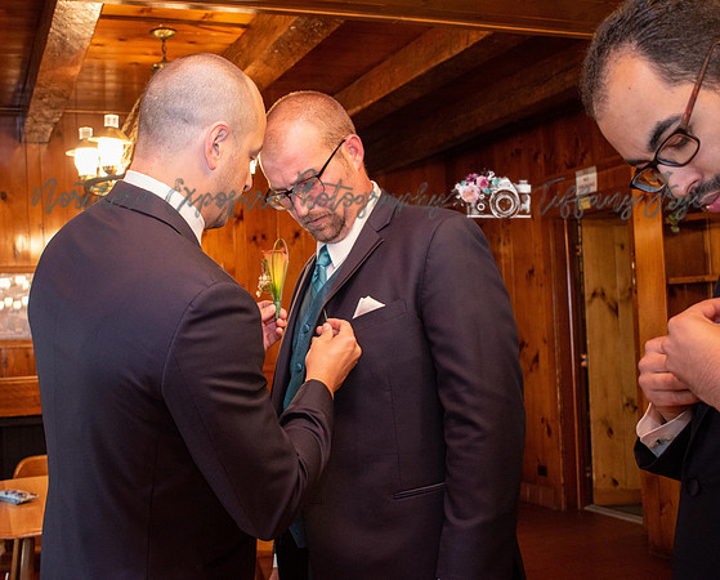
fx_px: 905
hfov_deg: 43.2
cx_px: 286
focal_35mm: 42
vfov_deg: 35.5
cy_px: 290
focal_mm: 25
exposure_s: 1/60
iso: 1600
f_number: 4
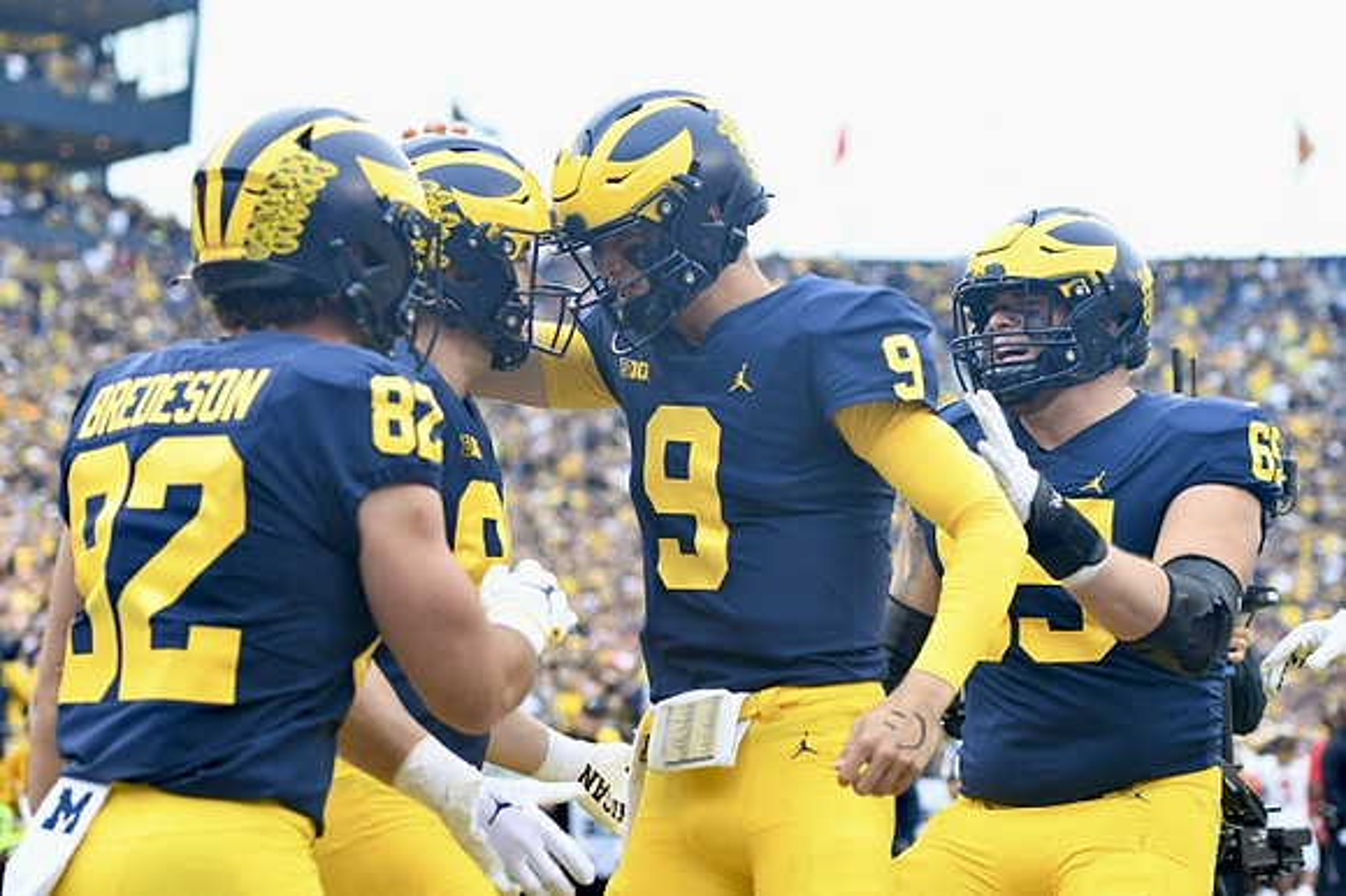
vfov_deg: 13.0
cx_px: 673
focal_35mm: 105
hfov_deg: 19.5
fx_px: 3923
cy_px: 448
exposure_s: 1/1250
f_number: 2.8
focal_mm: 70
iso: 800
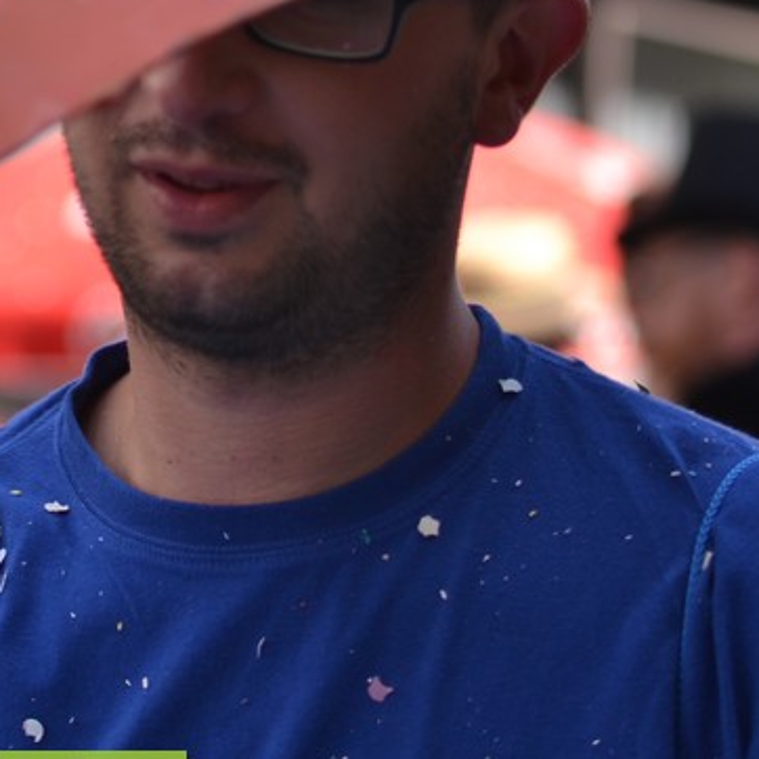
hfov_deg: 7.1
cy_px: 204
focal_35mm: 245
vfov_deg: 7.1
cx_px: 82
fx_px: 6078
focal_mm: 68
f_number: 2.8
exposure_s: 1/640
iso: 100
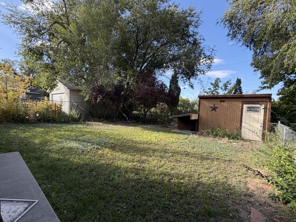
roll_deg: -1.7
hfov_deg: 94.5
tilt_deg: +0.5
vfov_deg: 78.1
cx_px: 143
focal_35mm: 16
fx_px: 137
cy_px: 114
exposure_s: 1/274
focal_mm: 2.22
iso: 50
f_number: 2.2
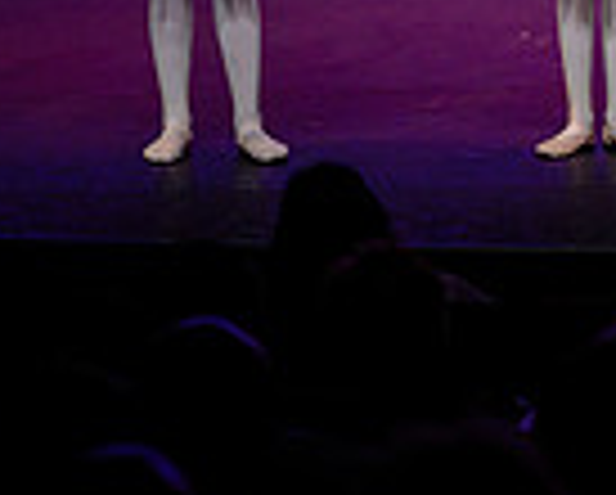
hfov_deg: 5.5
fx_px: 6372
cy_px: -323
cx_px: 865
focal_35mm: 349
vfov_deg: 4.4
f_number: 2.8
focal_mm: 82
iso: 1250
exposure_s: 1/640
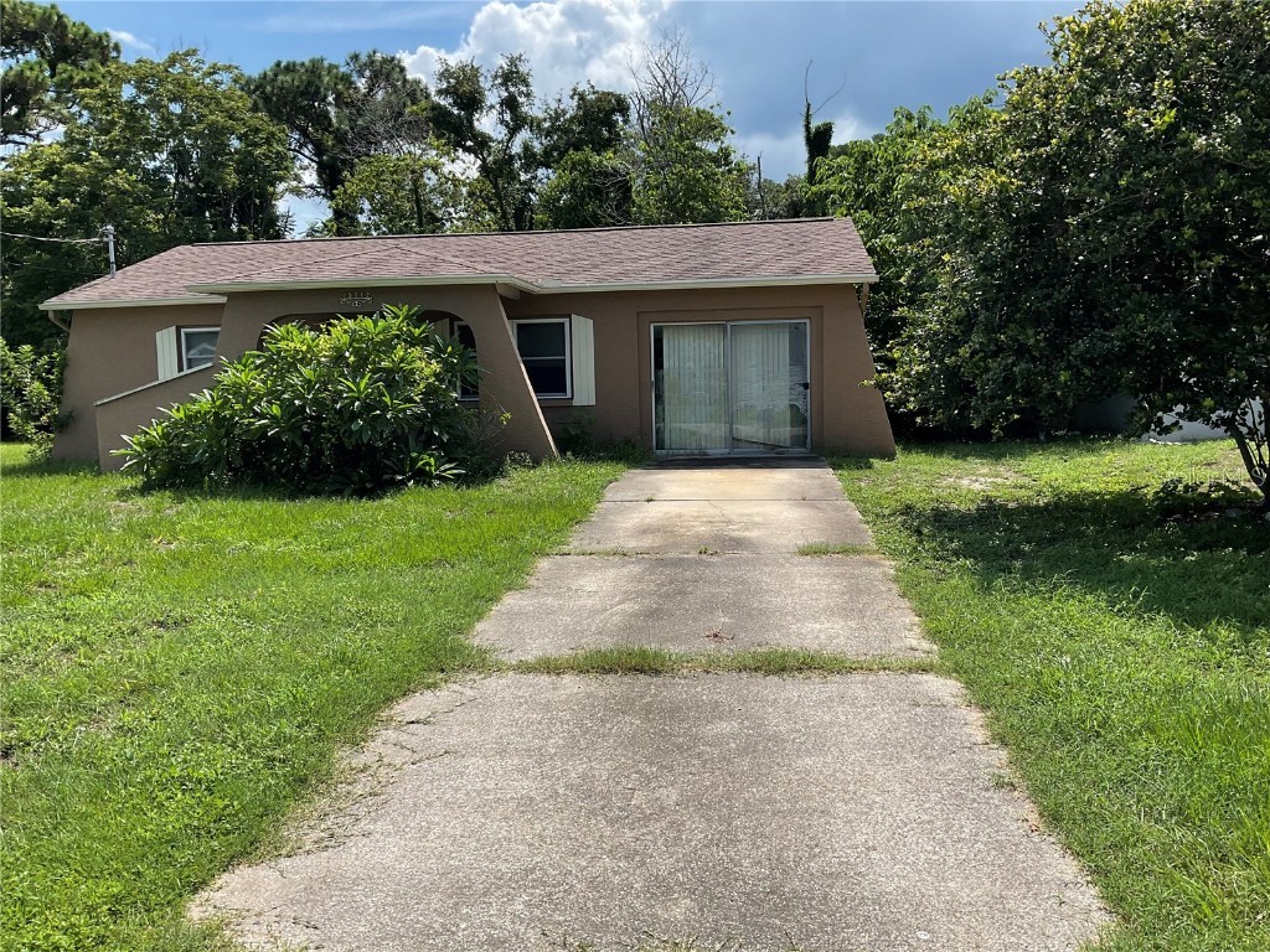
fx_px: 1064
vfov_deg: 48.2
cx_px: 635
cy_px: 476
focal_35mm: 29
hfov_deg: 61.7
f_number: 1.8
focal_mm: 3
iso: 16
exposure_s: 1/1730
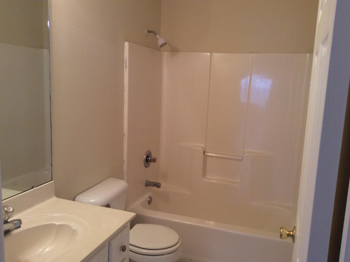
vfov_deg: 44.1
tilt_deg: -9.4
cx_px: 175
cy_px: 131
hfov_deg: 56.9
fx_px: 323
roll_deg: -2.3
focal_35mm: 32
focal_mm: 3.3
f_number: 2.4
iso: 80
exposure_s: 1/24
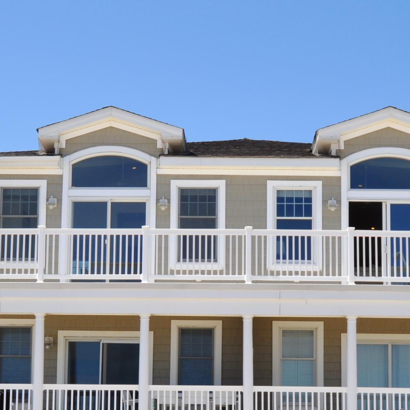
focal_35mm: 83
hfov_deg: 20.9
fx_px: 1112
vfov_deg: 20.8
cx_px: 192
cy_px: 277
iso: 200
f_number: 10
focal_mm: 24
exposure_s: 1/400
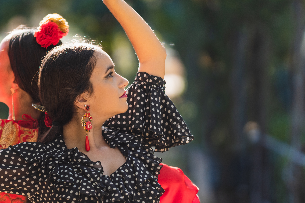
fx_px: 2186
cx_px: 29
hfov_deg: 8.0
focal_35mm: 258
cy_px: 107
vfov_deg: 5.3
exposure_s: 1/800
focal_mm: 85
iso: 100
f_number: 1.4
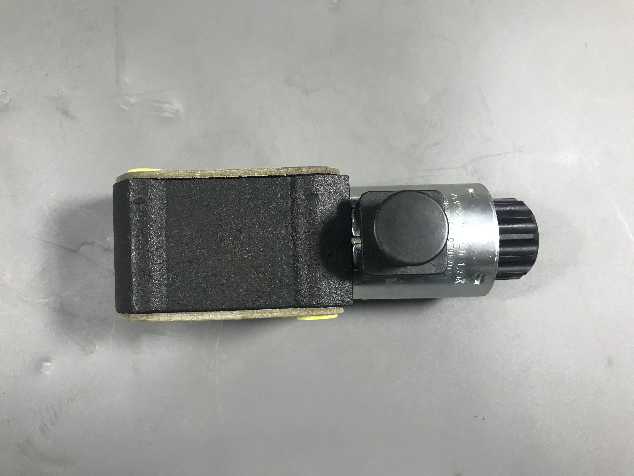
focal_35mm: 28
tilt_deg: -87.1
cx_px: 317
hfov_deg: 63.4
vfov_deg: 49.7
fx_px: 513
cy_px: 238
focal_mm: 3.99
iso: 40
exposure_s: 1/33
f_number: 1.8
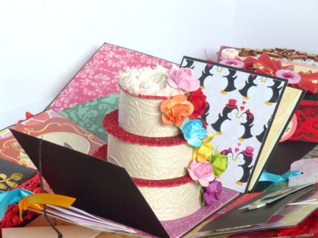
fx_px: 955
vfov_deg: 14.2
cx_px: 159
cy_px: 119
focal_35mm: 104
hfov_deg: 18.9
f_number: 8
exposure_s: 1/60
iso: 200
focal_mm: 18.7
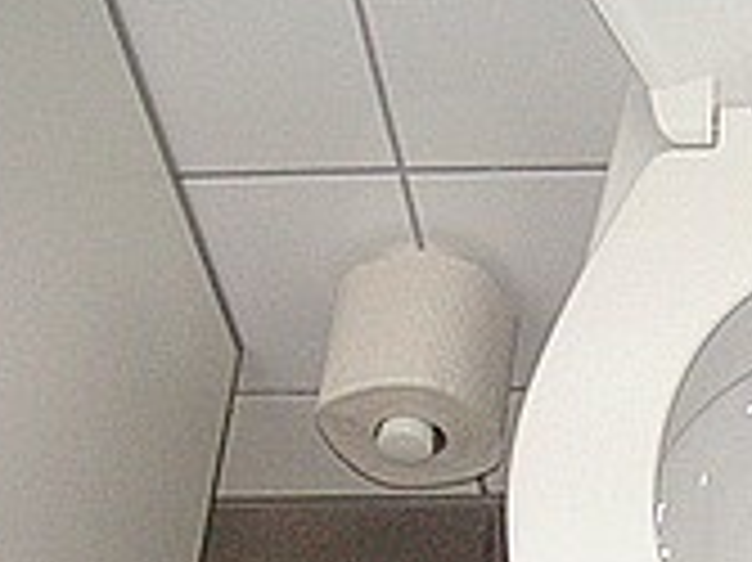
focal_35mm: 102
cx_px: 824
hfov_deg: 18.5
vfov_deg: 14.1
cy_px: 654
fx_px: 2214
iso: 160
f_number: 2.8
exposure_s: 1/45
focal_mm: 6.1
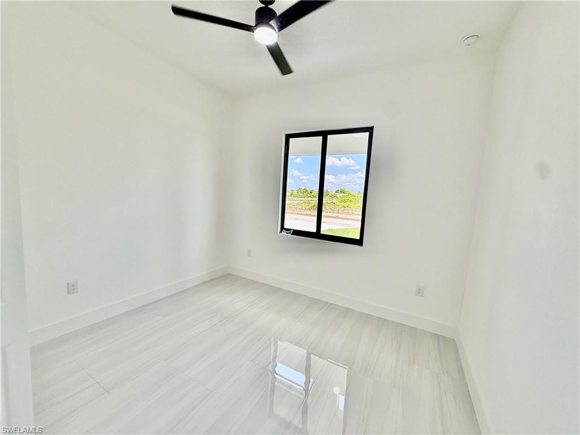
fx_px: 235
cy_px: 218
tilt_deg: -5.6
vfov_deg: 85.7
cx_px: 290
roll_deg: -3.7
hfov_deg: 102.1
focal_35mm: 14
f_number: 2.2
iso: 64
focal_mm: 2.22
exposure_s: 1/312
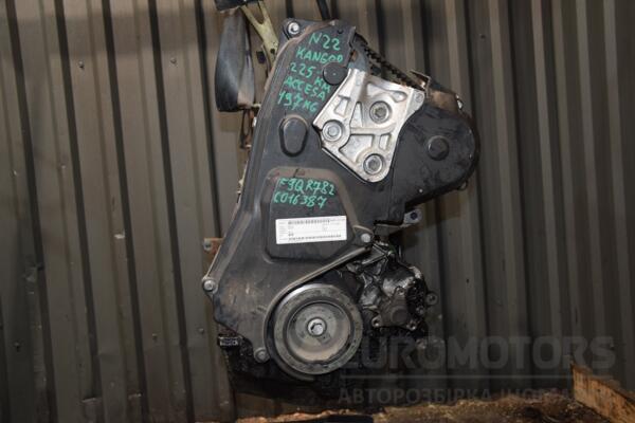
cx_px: 318
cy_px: 212
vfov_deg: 35.5
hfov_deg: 51.3
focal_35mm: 38
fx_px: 661
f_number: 5
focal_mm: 25
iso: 800
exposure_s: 1/60
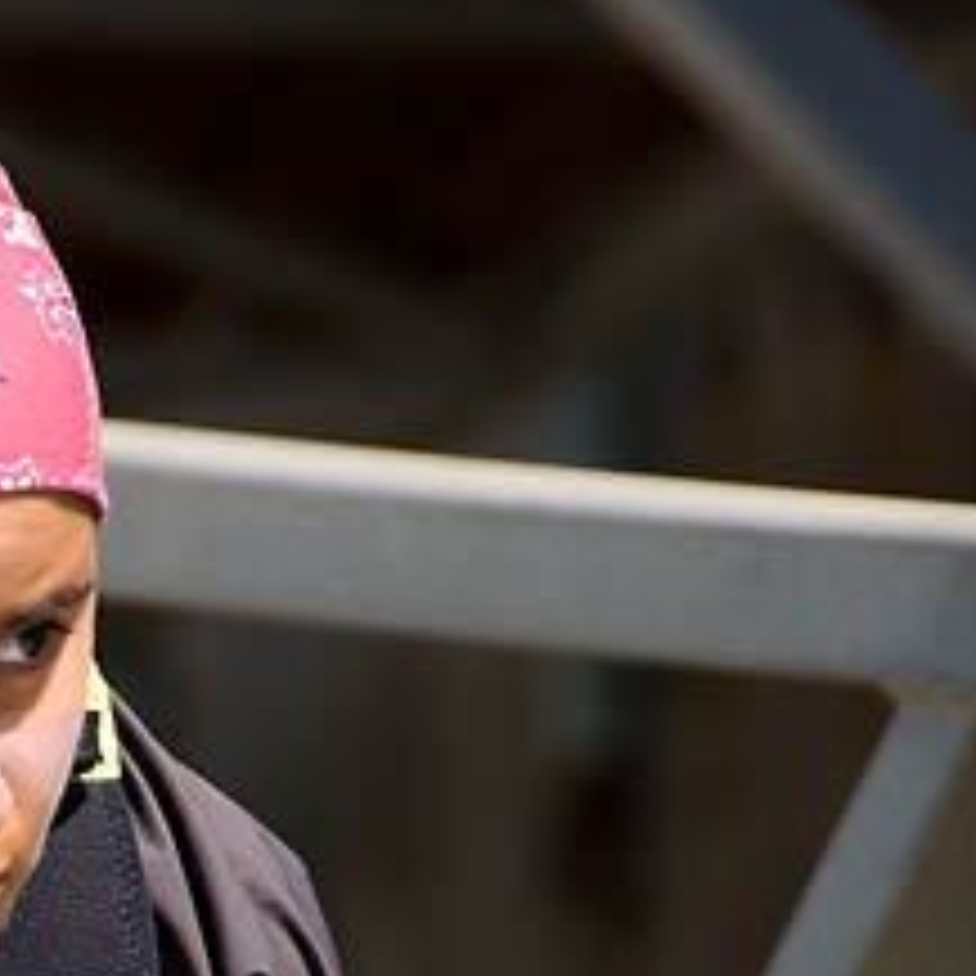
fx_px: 21755
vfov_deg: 2.6
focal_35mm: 682
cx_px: -207
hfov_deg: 2.6
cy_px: 823
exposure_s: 1/180
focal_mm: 200
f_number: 7.1
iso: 100
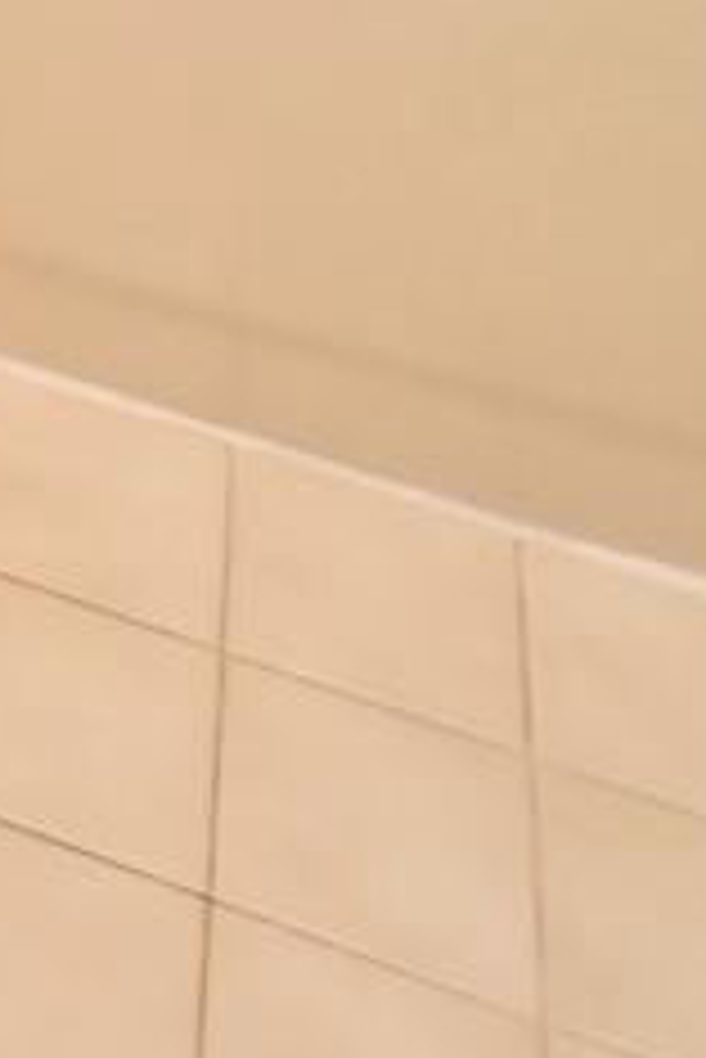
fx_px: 2878
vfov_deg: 11.0
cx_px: -1250
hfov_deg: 10.7
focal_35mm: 98
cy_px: -2247
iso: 200
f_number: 7.1
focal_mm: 10
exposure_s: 1/40
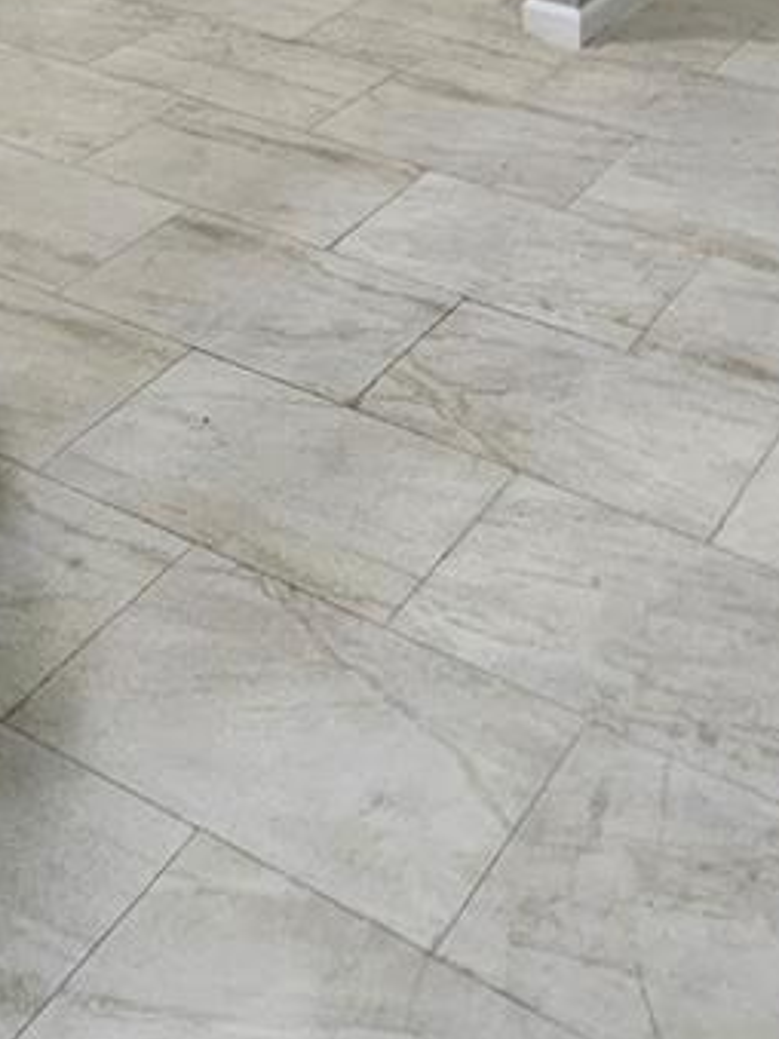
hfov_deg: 29.9
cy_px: 86
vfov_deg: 38.2
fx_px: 1381
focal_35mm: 46
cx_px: 733
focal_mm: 1.74
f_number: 2.2
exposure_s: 1/30
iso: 500
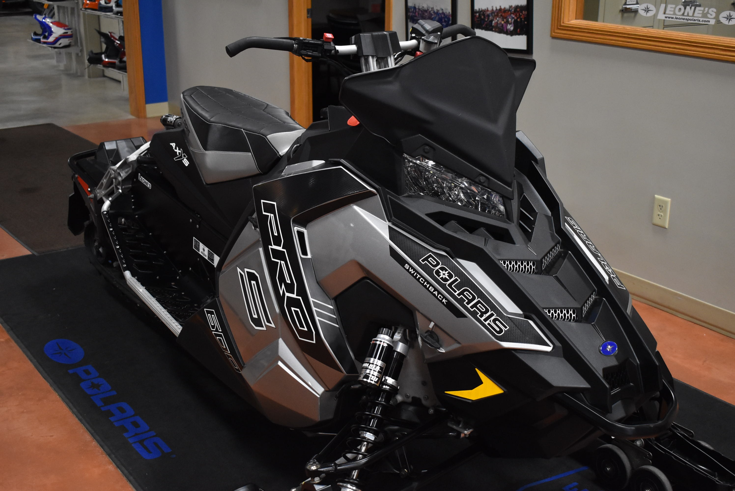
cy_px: 246
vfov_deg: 29.9
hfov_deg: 43.6
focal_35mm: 45
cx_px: 368
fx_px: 919
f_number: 4.2
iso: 2200
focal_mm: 30
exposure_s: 1/125
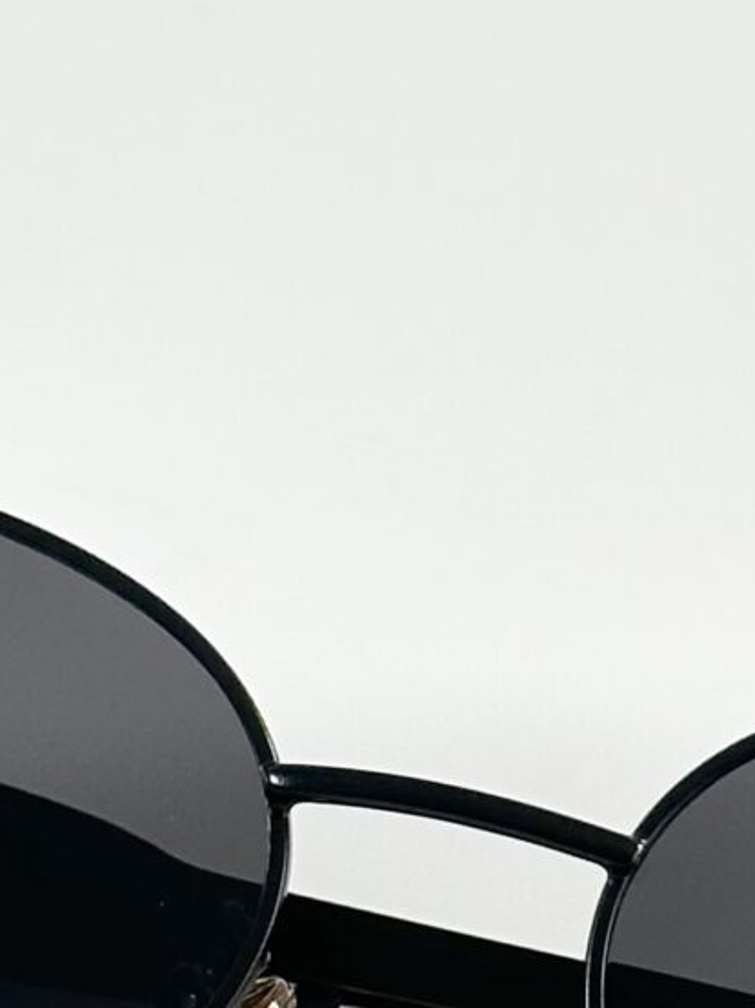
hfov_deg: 6.7
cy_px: 950
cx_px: 418
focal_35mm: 222
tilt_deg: -45.1
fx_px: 6461
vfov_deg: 8.9
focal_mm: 6.86
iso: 80
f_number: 1.78
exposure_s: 1/116
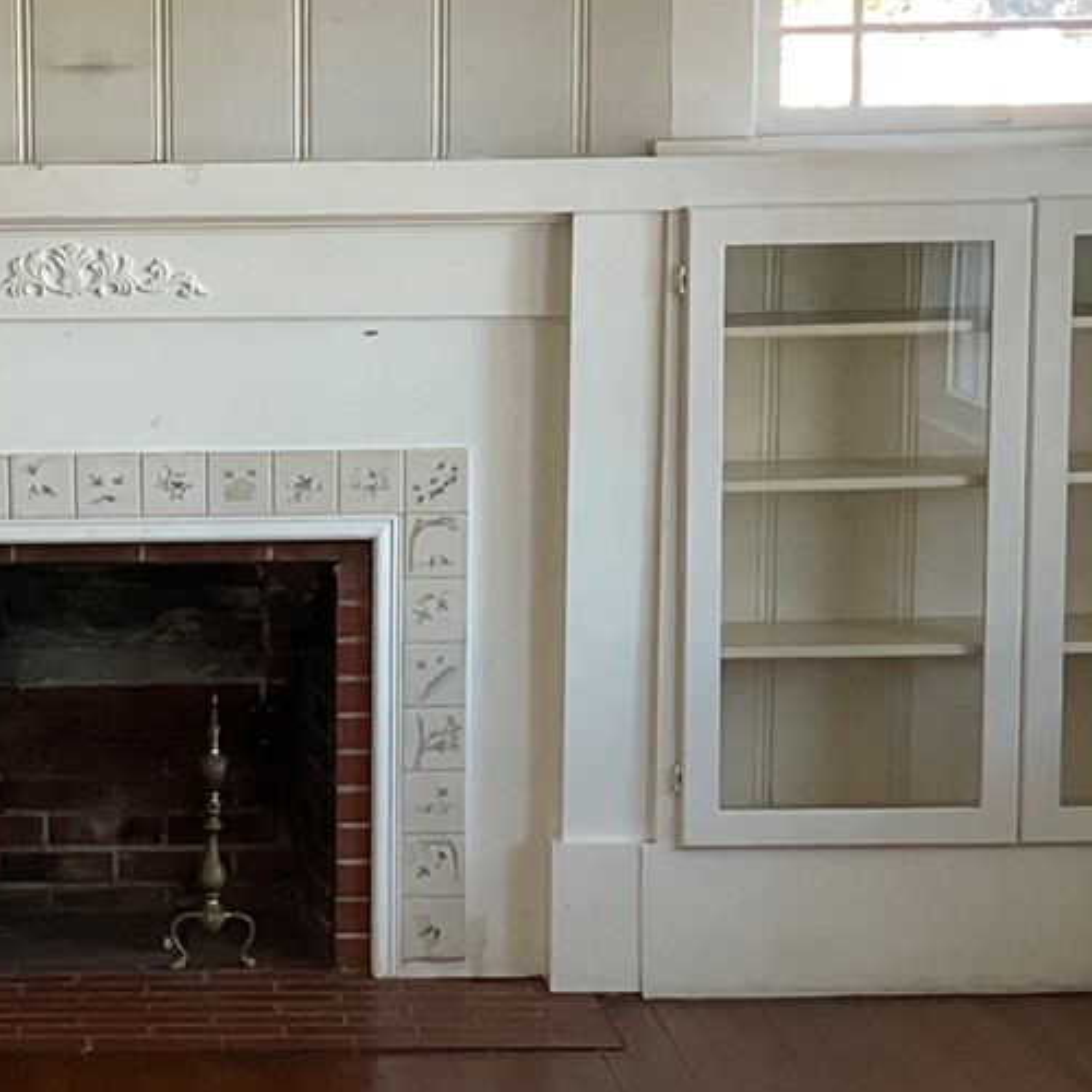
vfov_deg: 16.6
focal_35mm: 105
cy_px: 607
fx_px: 3747
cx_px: 11
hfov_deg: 16.3
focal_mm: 3
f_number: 1.8
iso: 100
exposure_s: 1/60
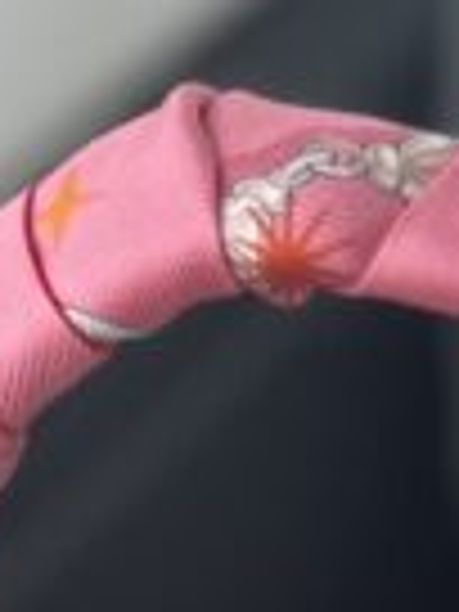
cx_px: 594
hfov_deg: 8.1
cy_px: 1800
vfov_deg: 9.0
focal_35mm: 181
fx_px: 3200
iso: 80
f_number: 1.78
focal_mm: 6.86
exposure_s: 1/276
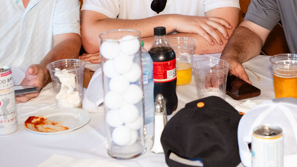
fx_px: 669
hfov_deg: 24.8
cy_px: 19
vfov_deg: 14.1
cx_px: 214
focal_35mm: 85
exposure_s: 1/250
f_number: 5.6
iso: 3200
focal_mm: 40
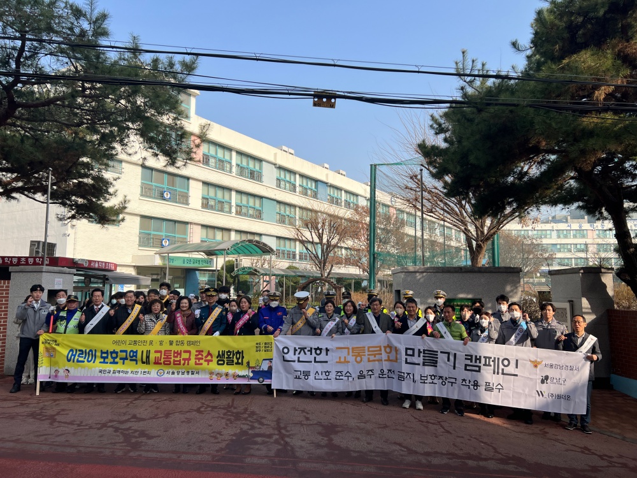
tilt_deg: +5.8
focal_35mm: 26
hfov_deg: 67.3
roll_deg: -0.7
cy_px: 239
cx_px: 318
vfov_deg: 53.1
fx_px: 478
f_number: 1.5
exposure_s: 1/3077
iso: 50
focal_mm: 5.7
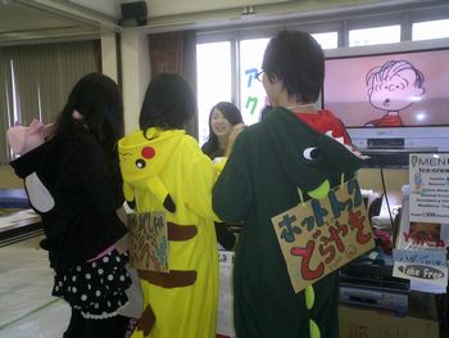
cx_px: 224
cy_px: 169
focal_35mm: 37
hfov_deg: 50.1
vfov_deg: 38.7
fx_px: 480
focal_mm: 5.6
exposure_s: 1/40
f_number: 3.5
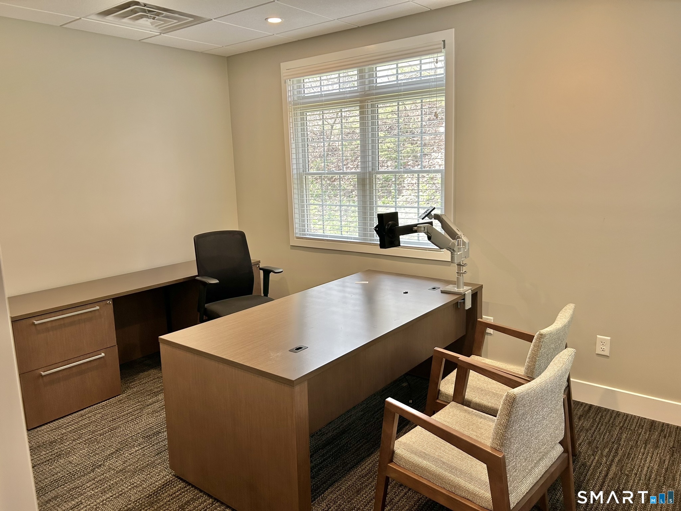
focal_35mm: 26
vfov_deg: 53.1
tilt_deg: -9.4
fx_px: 511
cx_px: 340
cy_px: 256
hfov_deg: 67.3
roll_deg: +1.8
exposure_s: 1/120
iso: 64
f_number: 1.5
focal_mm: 5.7
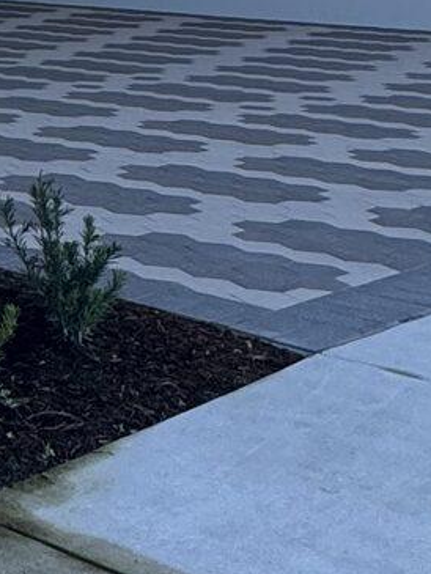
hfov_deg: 12.2
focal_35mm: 92
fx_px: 1526
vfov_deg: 18.8
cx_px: -654
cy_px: -281
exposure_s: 1/657
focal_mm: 2.22
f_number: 2.2
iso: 40
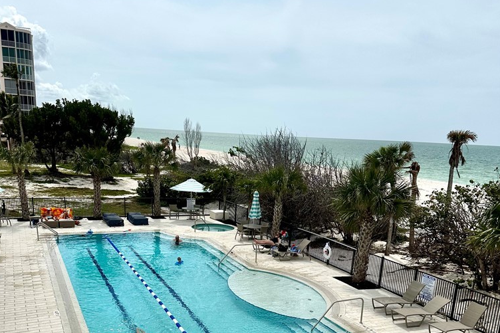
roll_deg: -4.3
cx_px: 247
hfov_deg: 55.8
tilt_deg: -13.3
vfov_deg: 37.4
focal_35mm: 34
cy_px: 269
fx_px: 472
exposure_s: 1/12048
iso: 80
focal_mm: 6.86
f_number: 1.78
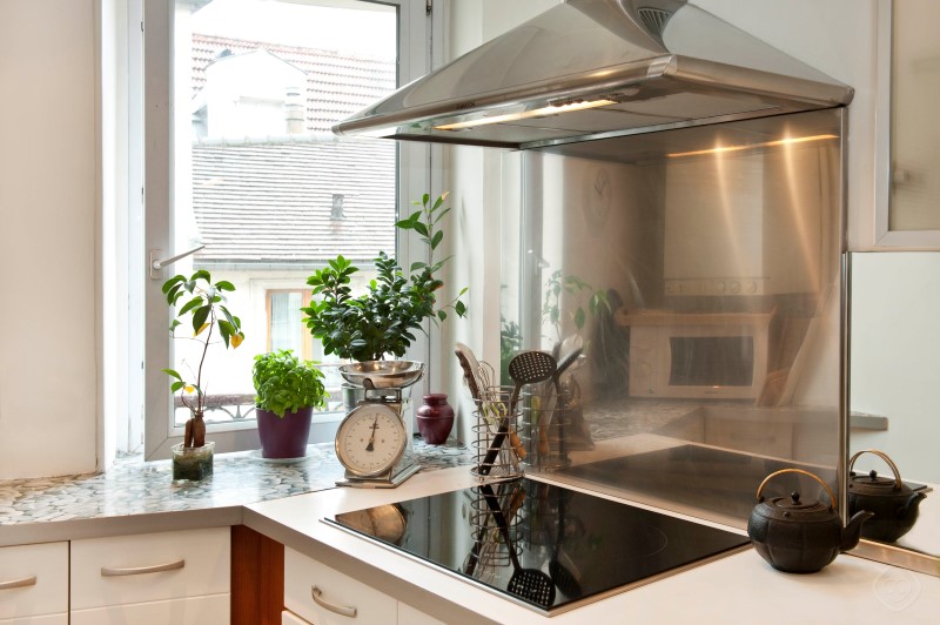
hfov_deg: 55.8
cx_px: 470
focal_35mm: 34
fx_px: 887
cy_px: 312
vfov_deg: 38.8
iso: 400
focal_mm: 34
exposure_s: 1/30
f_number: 8
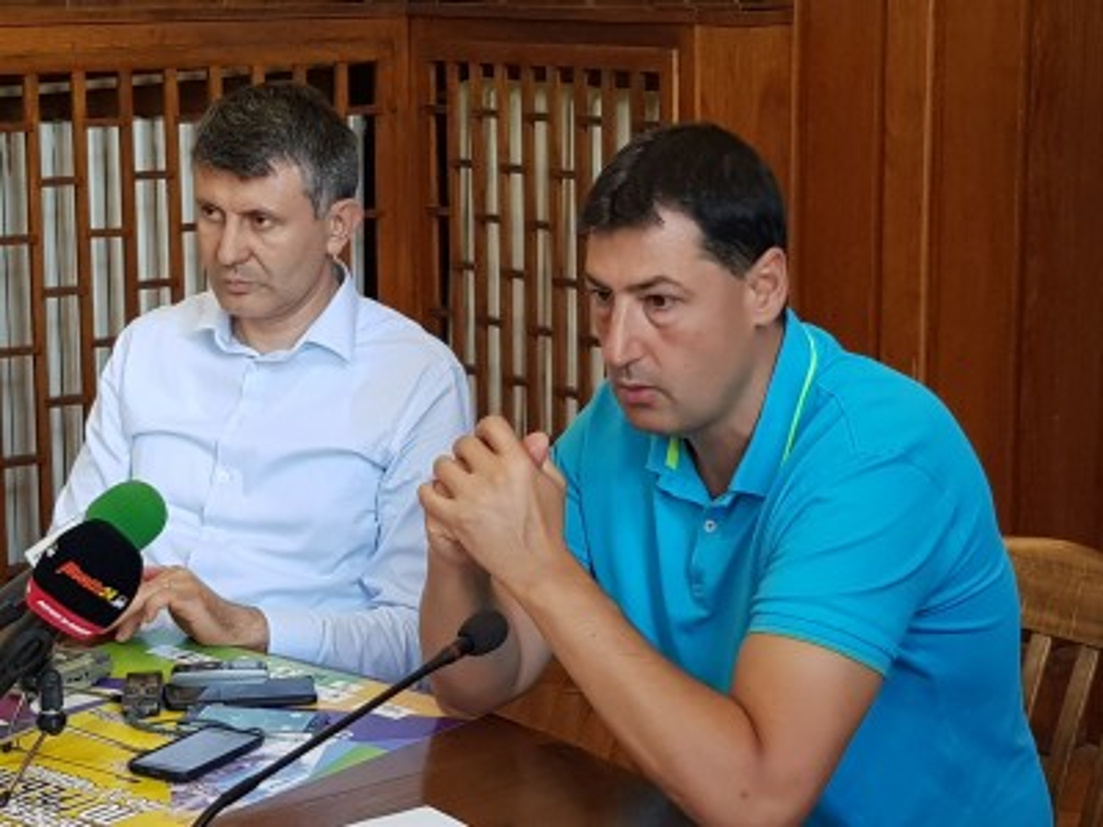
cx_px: 552
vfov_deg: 53.1
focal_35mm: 26
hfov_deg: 67.3
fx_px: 828
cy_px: 414
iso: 160
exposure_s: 1/50
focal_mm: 4.2
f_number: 1.7
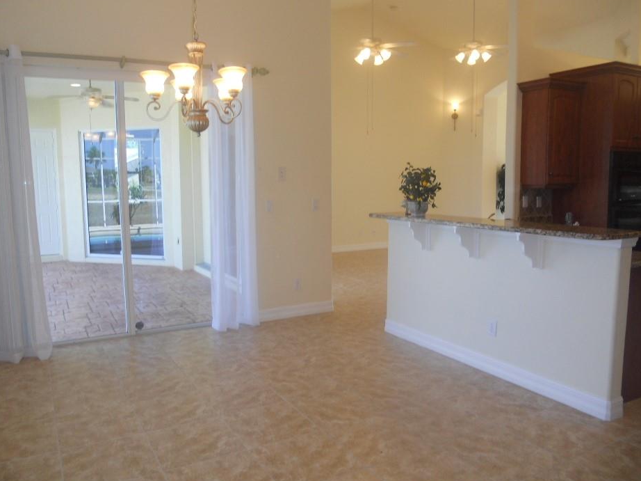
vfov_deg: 46.8
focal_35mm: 30
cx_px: 298
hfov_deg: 59.9
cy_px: 234
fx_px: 555
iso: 80
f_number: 3.2
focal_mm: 4.9
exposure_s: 1/30
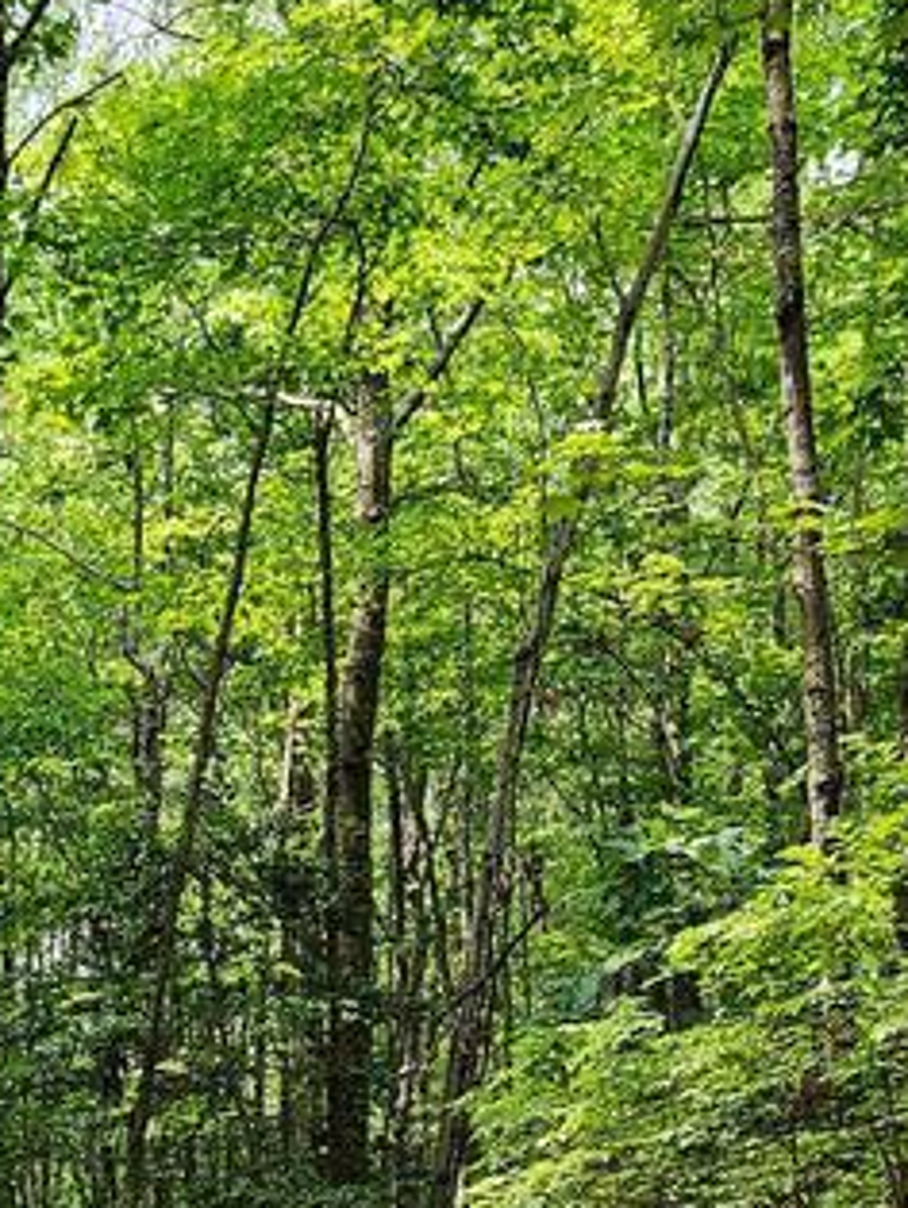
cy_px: 1535
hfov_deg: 16.9
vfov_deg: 22.3
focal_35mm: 79
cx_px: -469
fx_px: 2759
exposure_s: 1/135
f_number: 1.8
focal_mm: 5.4
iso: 25
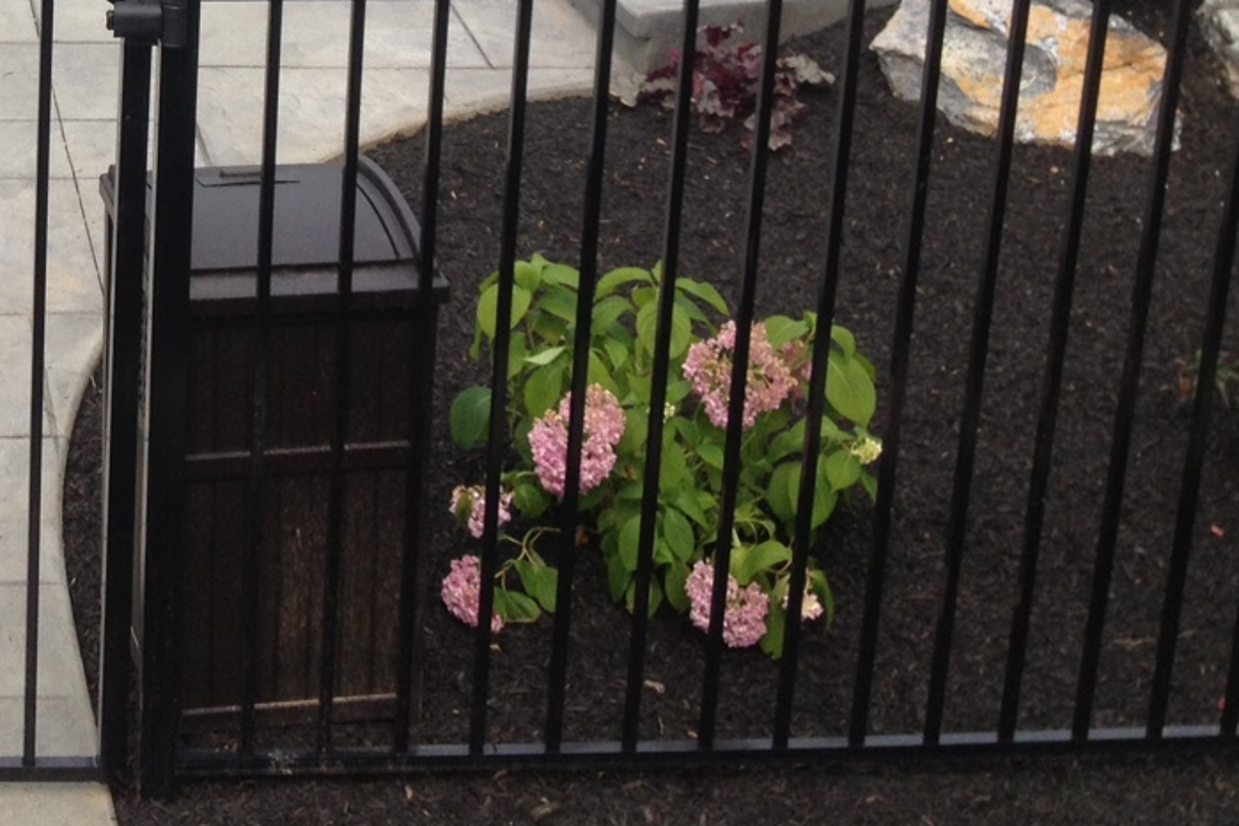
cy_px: -232
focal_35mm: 85
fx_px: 2925
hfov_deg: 22.4
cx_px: -161
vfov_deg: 15.3
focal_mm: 4.28
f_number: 2.4
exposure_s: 1/935
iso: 64
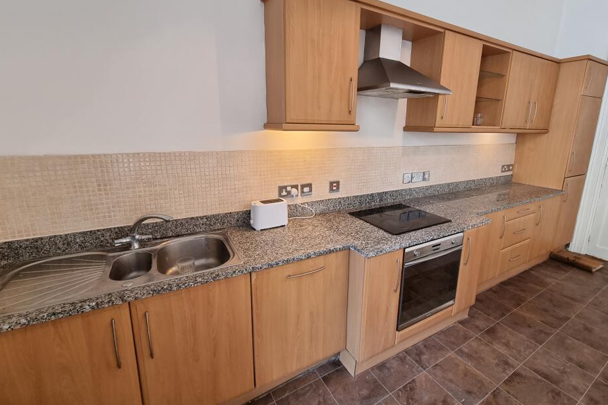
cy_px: 185
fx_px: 253
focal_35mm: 15
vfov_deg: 77.1
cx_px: 323
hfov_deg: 100.3
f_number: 2.2
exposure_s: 1/50
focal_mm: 2.2
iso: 200
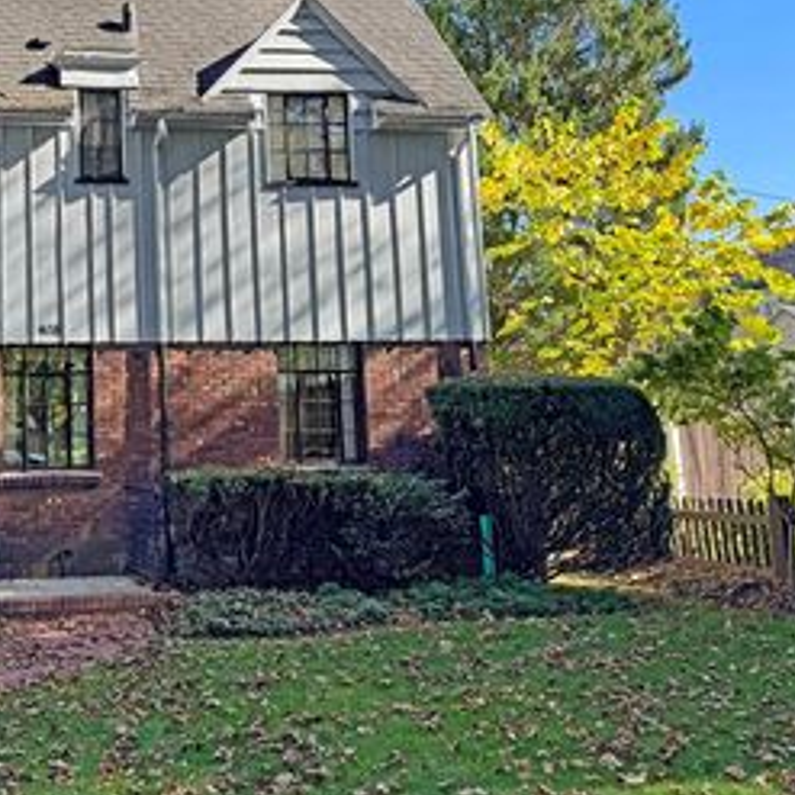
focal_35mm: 43
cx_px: 80
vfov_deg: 38.8
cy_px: 285
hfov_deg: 36.7
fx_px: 1117
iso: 80
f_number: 1.78
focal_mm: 6.76
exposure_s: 1/1059
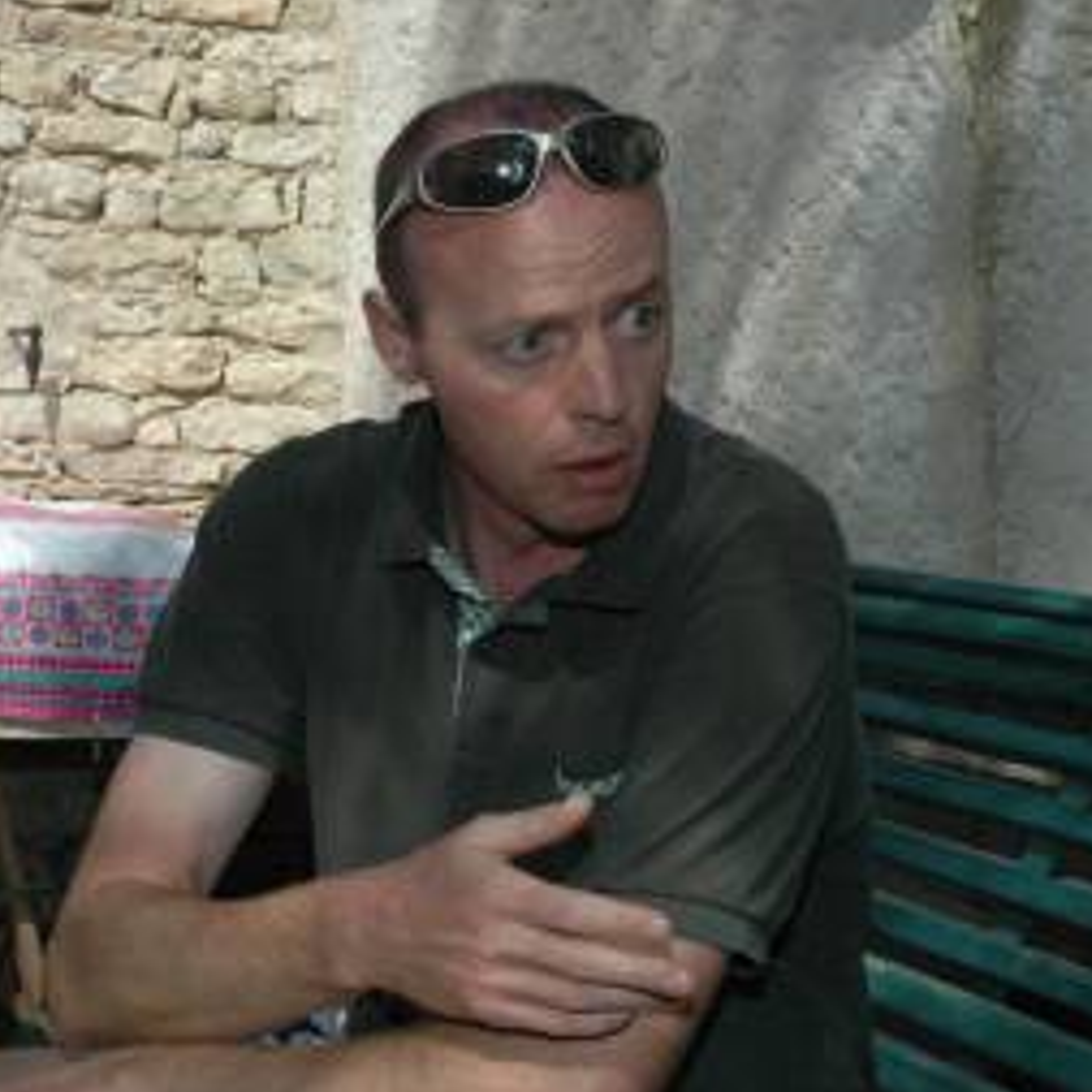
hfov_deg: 26.2
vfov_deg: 26.2
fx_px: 2347
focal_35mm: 66
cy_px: 464
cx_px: 587
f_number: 10
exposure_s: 1/500
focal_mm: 29
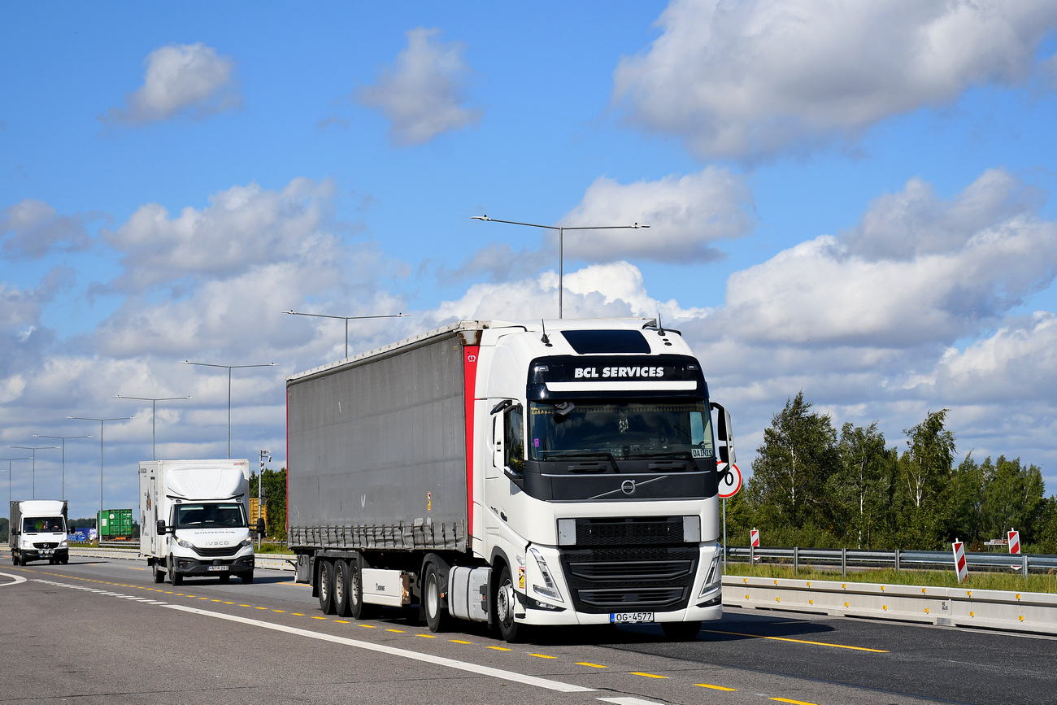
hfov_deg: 27.0
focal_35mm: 75
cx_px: 528
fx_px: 2202
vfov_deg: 18.2
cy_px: 352
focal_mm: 50
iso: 200
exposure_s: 1/1600
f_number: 6.3
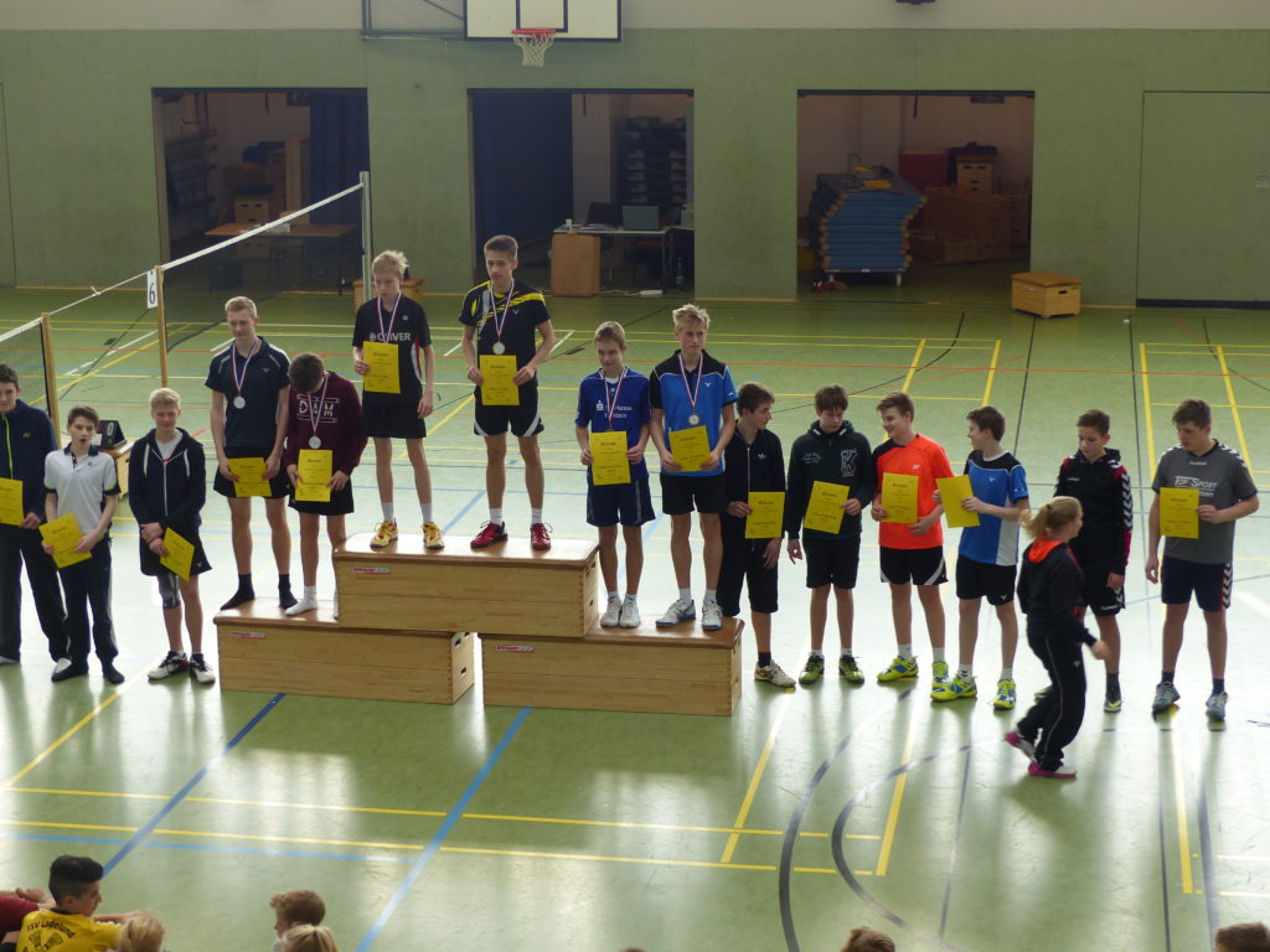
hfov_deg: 29.4
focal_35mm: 66
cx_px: 635
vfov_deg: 22.3
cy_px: 476
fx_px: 2421
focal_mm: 11.9
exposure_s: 1/125
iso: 100
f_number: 2.8
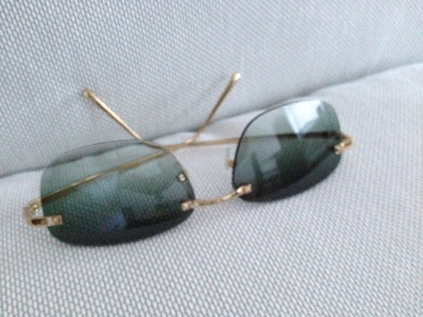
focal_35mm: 35
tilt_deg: -39.9
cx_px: 212
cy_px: 158
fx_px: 428
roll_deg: +0.4
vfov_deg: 40.7
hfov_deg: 52.6
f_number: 2.4
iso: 640
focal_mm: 4.28
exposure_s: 1/15
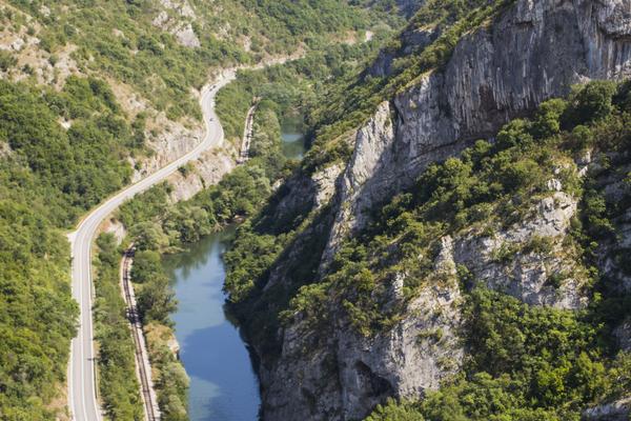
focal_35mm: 69
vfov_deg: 19.7
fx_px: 1209
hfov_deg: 29.2
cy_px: 210
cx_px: 316
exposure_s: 1/500
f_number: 5.3
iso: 200
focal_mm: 46
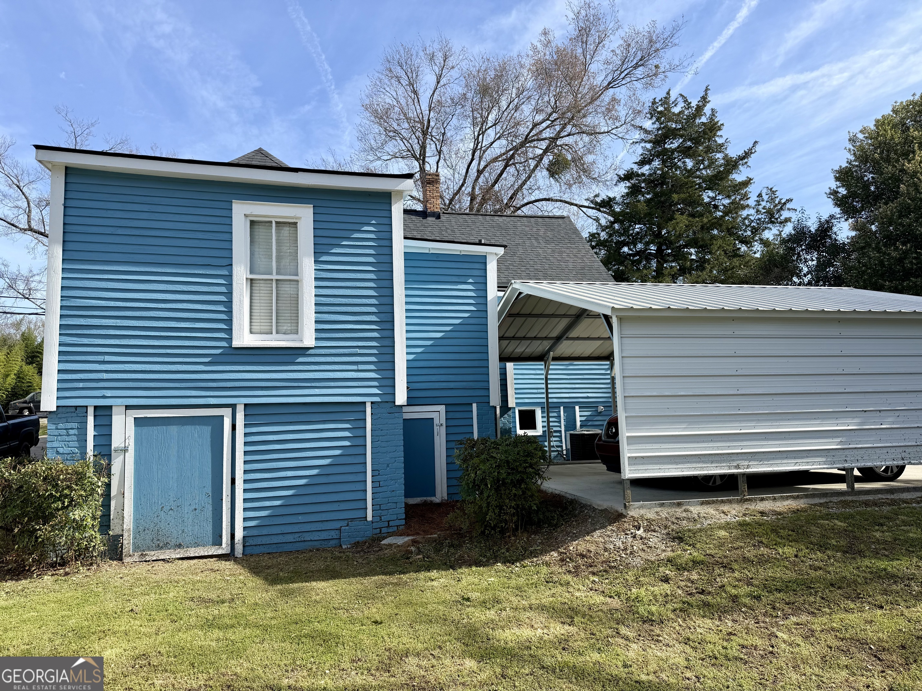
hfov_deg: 71.6
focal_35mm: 24
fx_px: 639
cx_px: 461
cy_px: 346
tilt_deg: +6.0
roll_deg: +1.5
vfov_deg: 56.8
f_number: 1.78
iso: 80
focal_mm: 6.76
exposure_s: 1/2525
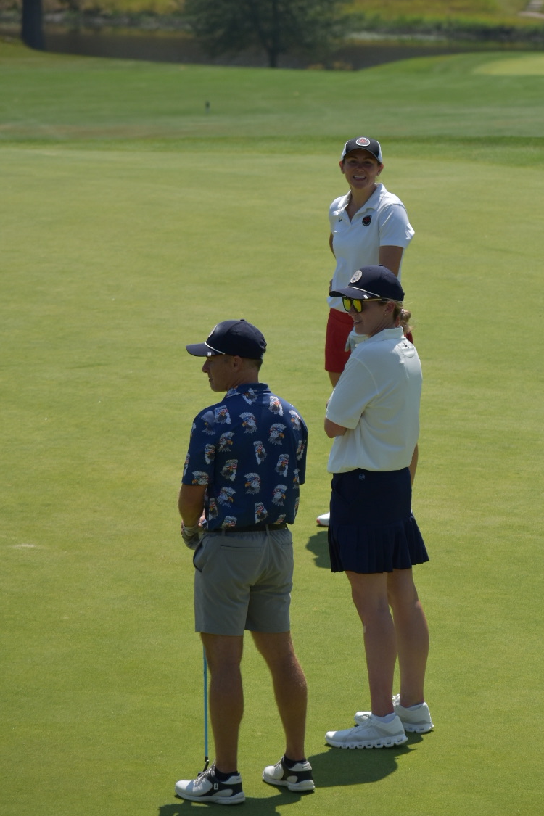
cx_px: 379
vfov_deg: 7.1
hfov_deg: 4.7
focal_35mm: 292
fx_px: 6612
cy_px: 357
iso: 200
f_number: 5.6
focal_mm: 135
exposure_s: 1/2000
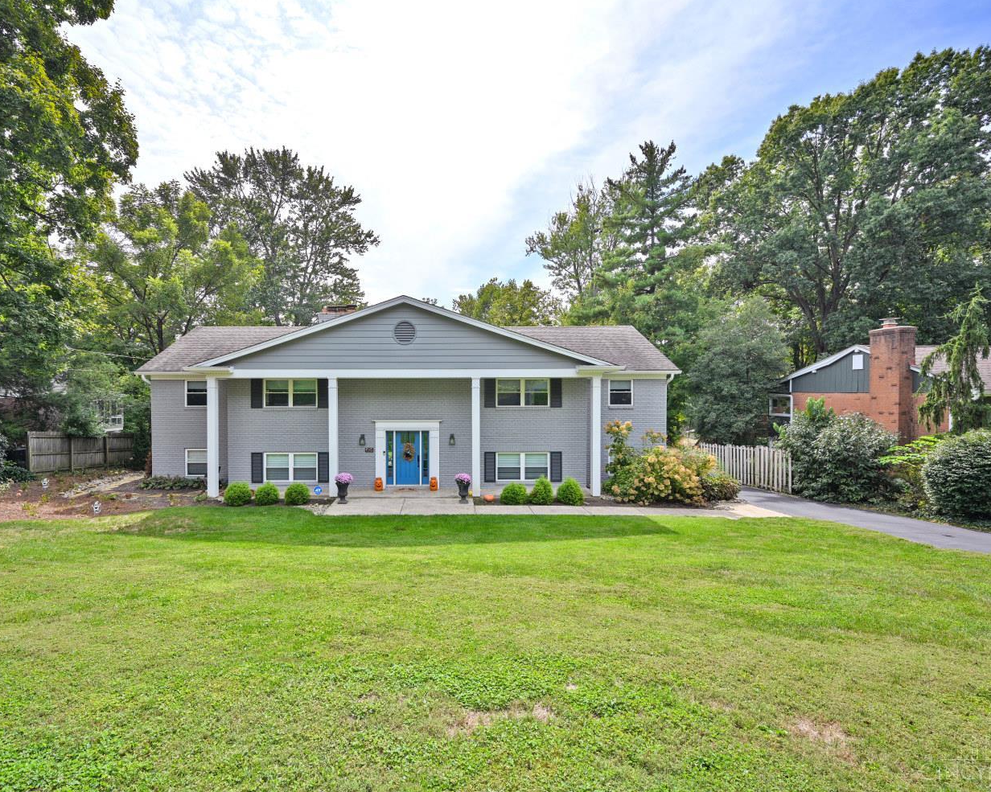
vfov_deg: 80.4
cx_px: 440
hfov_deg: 92.7
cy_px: 397
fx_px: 469
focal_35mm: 16
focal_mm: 14
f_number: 7.1
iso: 100
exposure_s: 1/320
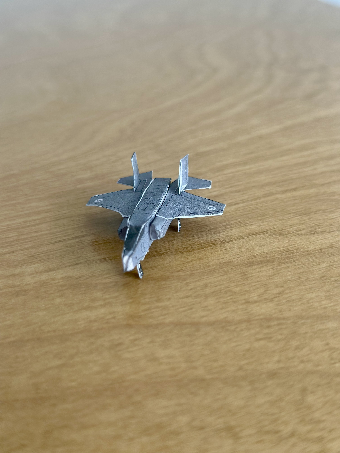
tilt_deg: -28.6
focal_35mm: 48
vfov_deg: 39.7
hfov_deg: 30.3
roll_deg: +3.2
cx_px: 170
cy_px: 226
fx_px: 629
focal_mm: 6.86
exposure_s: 1/99
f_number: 1.78
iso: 125
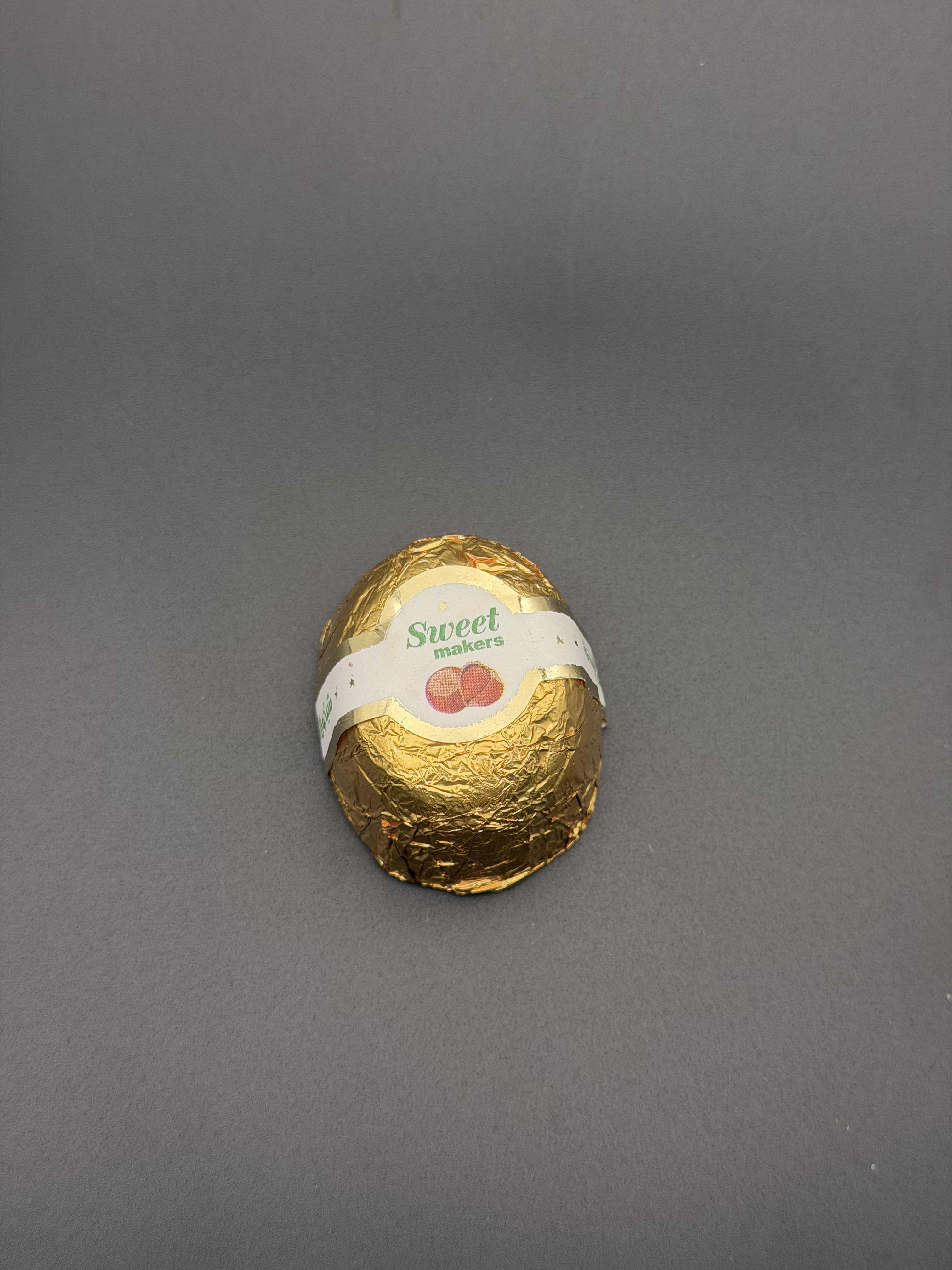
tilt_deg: -73.1
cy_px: 635
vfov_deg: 39.7
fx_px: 1760
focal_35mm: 48
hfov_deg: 30.3
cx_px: 476
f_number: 1.78
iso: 100
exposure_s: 1/121
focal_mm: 6.76
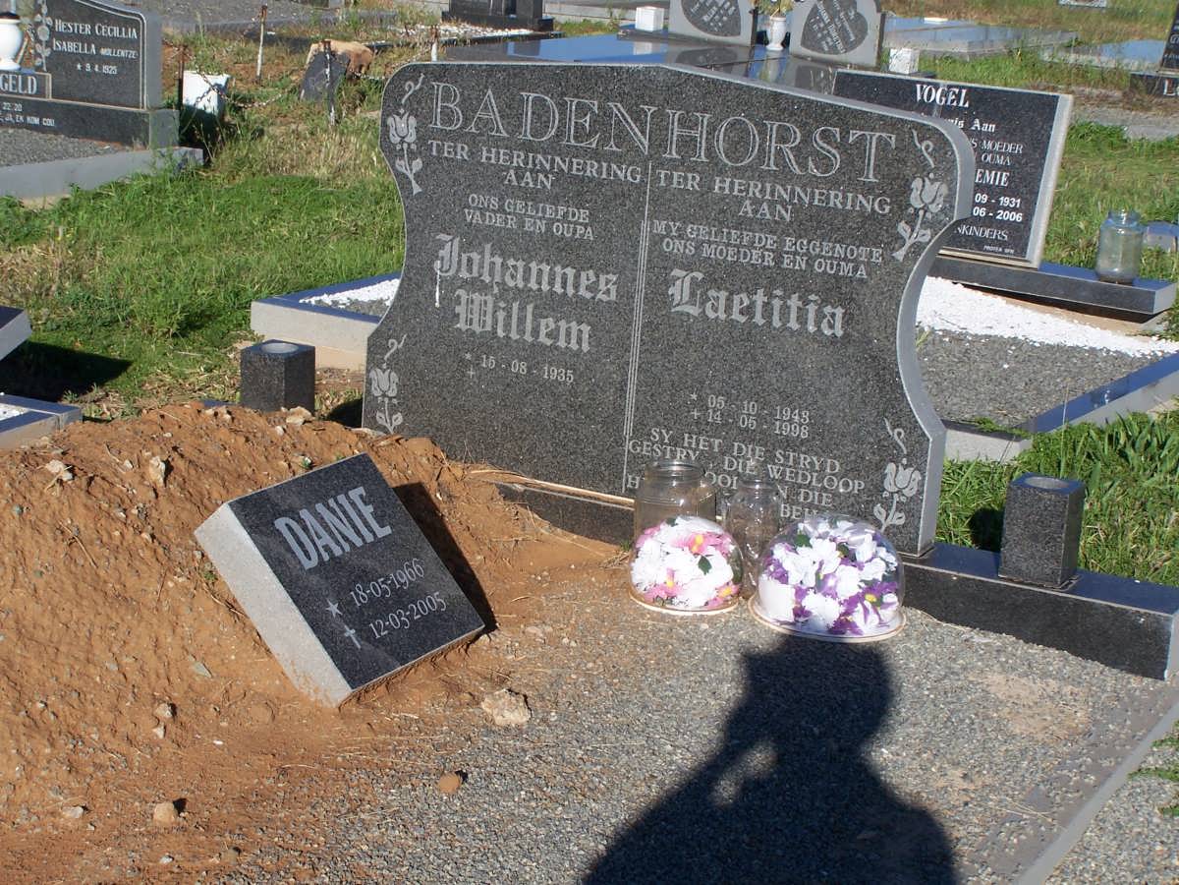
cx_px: 590
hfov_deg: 28.2
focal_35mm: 69
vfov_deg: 21.3
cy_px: 442
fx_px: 2350
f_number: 4.5
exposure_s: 1/750
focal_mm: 11.5
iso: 80
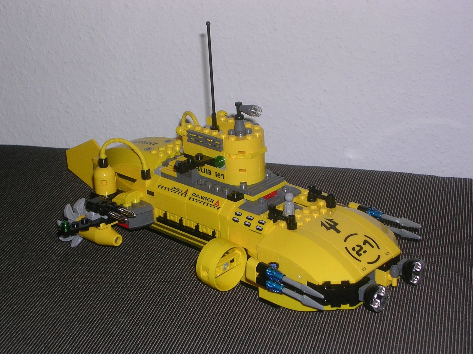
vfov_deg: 20.4
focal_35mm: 72
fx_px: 984
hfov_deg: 27.0
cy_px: 177
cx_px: 236
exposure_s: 1/60.1
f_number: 3.7
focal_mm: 10.9
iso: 50
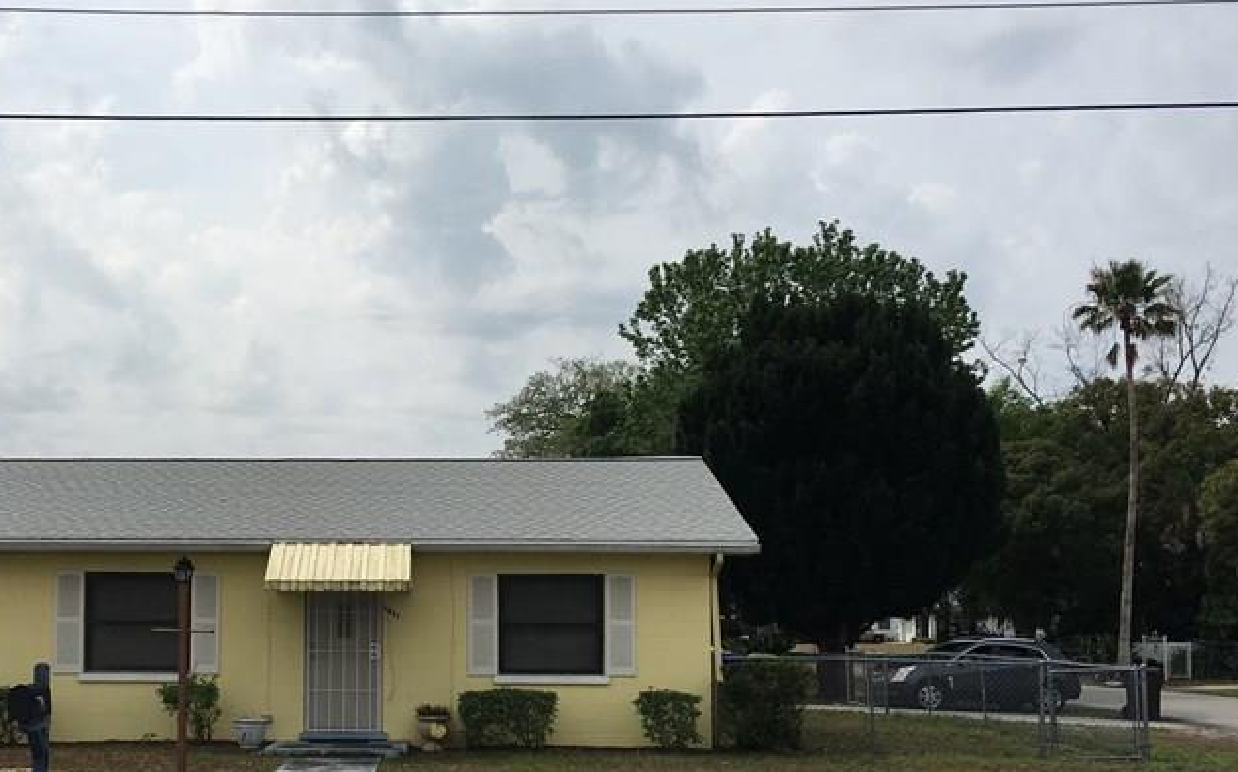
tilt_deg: +4.4
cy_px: 513
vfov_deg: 25.7
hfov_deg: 39.9
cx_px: 419
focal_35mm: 50
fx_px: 1686
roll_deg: -0.4
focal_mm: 4.15
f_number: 2.2
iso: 25
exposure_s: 1/2481
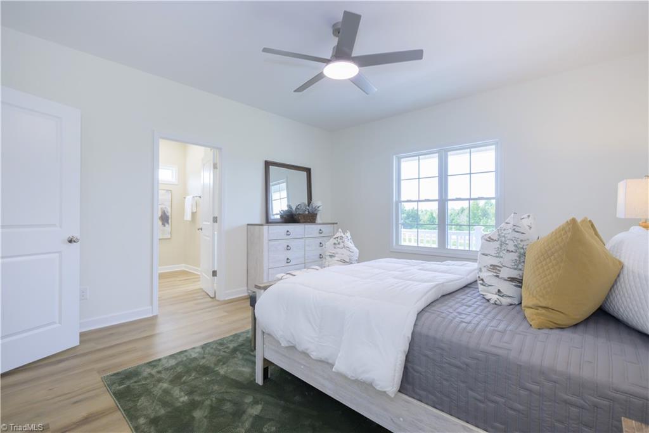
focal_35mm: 16
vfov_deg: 73.7
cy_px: 216
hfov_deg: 96.8
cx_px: 324
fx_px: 288
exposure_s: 1/125
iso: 2000
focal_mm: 16
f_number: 10
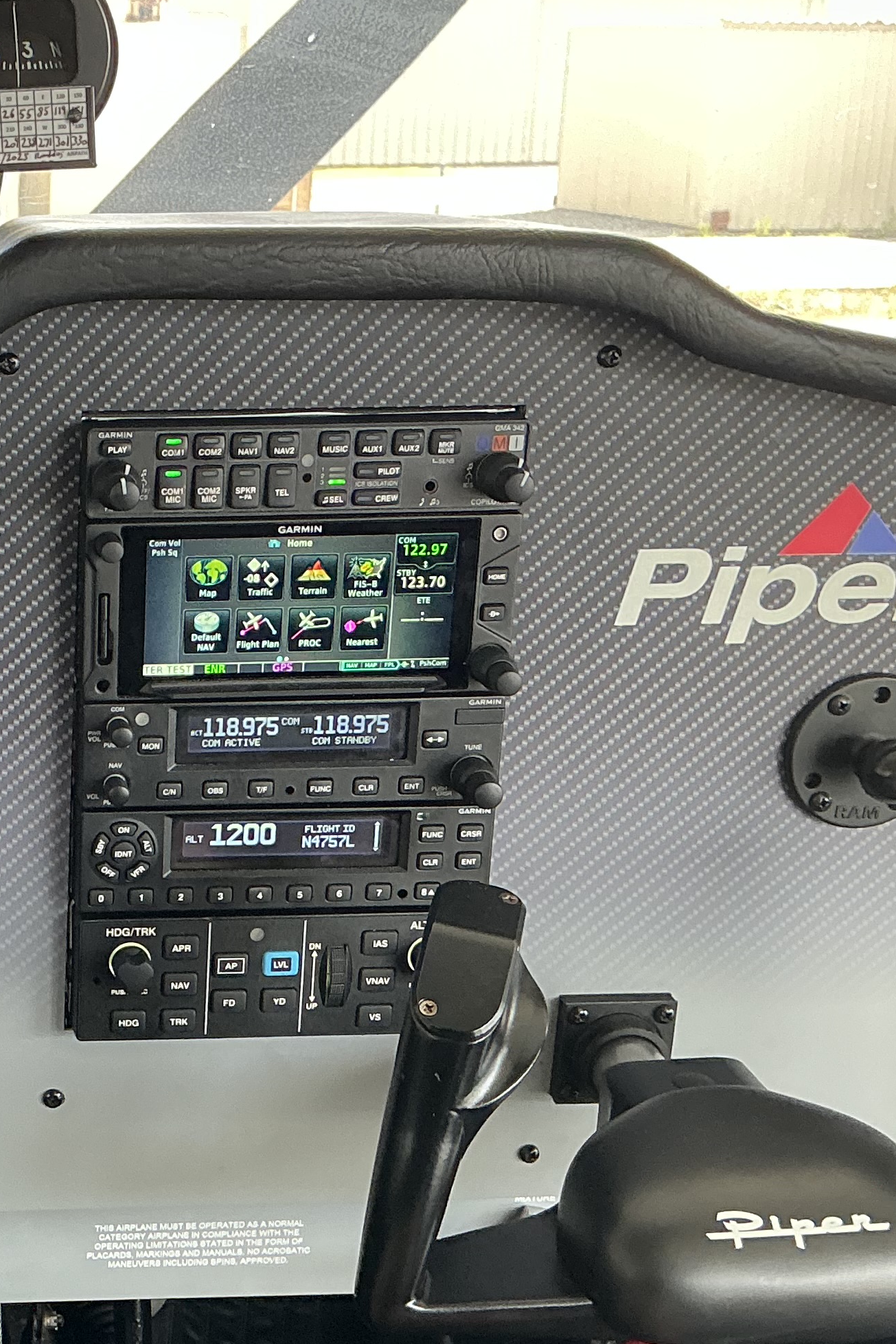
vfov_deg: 33.1
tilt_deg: -20.0
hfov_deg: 21.7
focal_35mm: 60
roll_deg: -0.1
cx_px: -41
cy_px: 888
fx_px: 2239
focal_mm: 3
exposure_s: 1/122
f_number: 1.8
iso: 50
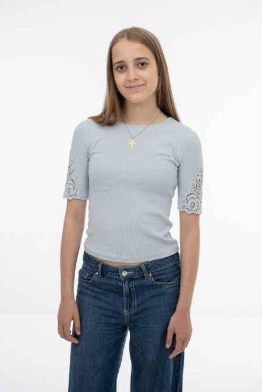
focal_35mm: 68
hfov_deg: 20.0
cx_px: 131
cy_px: 196
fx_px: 742
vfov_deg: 29.7
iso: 200
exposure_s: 1/160
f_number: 8
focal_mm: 68
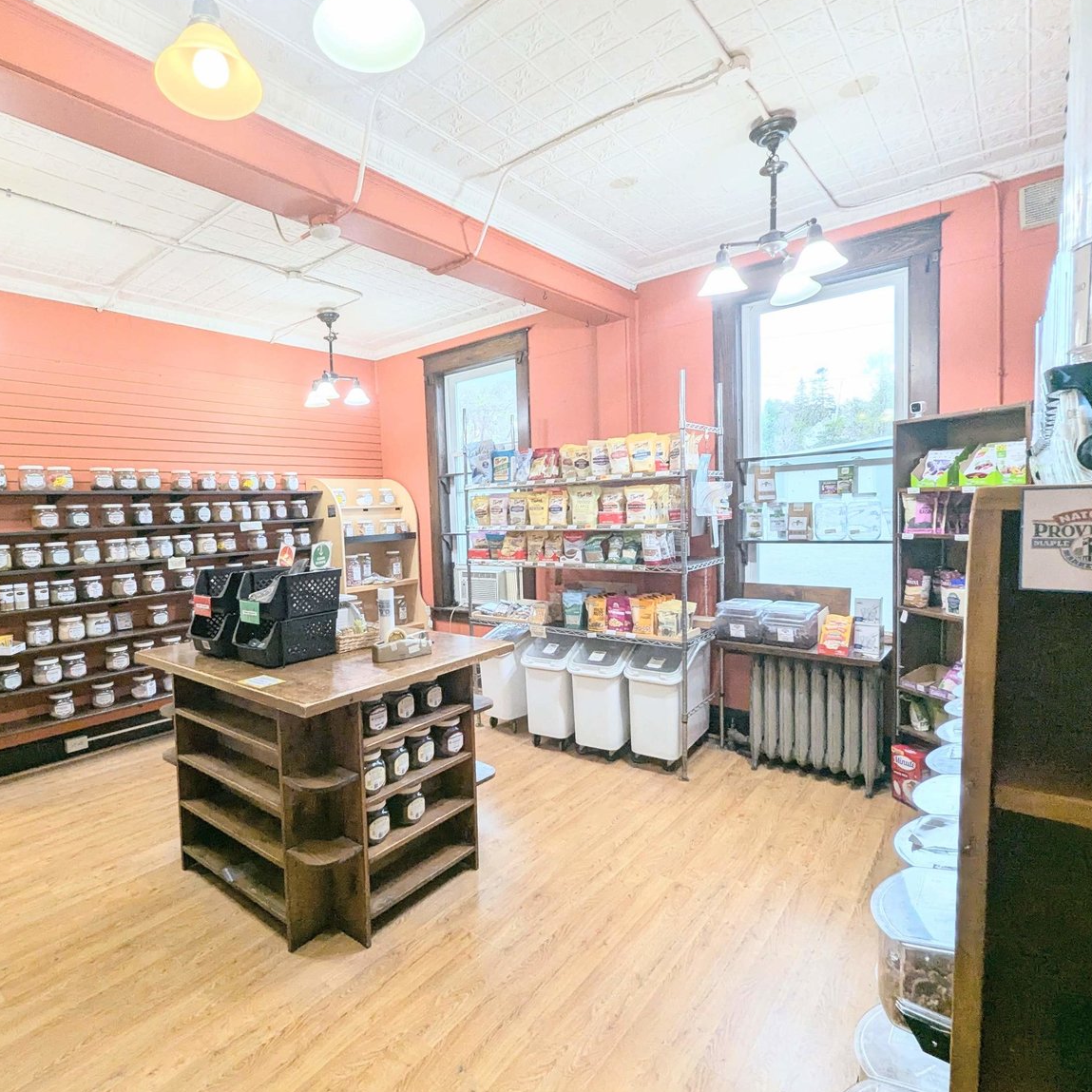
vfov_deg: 87.4
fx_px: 571
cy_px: 541
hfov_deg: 86.3
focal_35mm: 16
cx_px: 437
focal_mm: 1.95
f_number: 2.2
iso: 105
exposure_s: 1/60
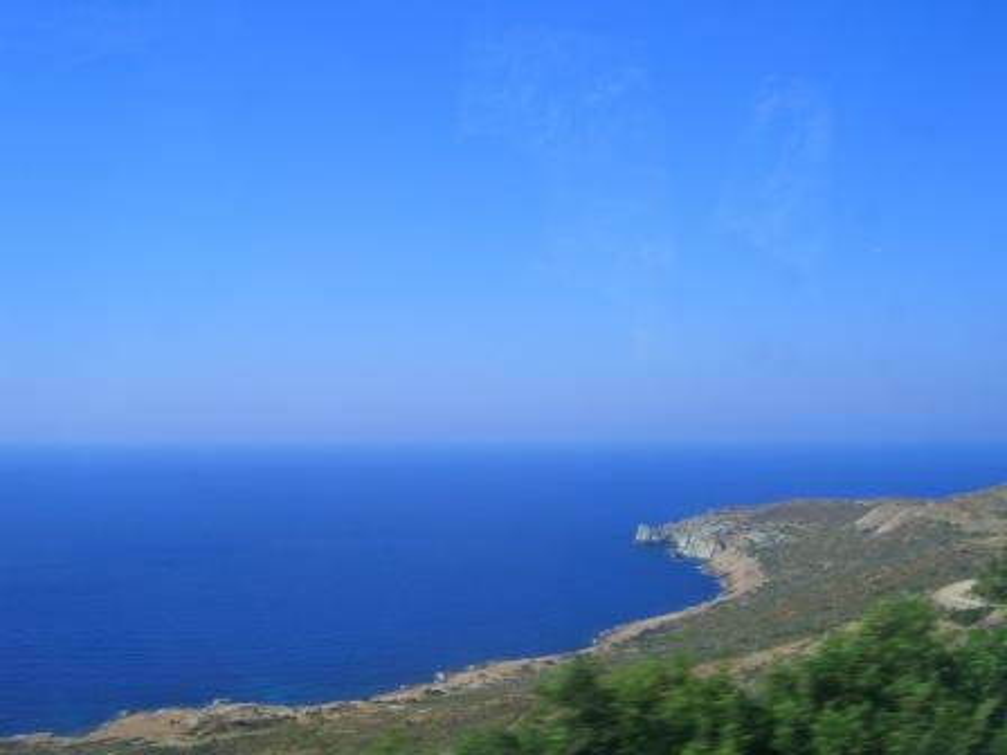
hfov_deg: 47.9
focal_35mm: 39
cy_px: 378
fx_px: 1135
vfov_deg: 36.8
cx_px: 504
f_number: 4.8
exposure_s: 1/320
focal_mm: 8
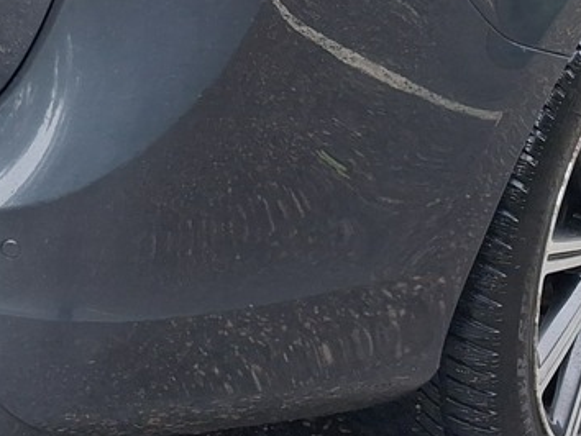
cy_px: -118
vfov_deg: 11.8
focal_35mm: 122
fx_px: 2049
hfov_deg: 16.1
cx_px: 205
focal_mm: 4
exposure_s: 1/100
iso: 40
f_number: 1.8
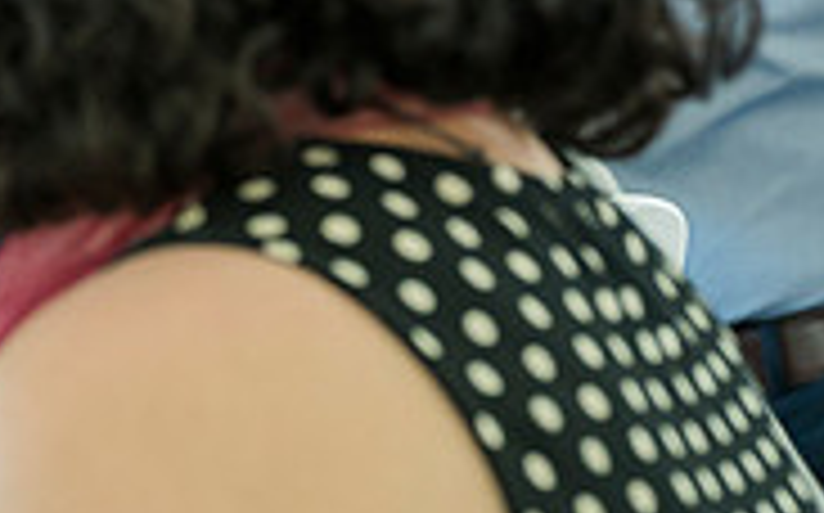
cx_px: -203
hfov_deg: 5.5
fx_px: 8548
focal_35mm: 381
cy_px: -295
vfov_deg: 3.4
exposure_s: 1/160
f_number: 6.3
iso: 800
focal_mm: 118
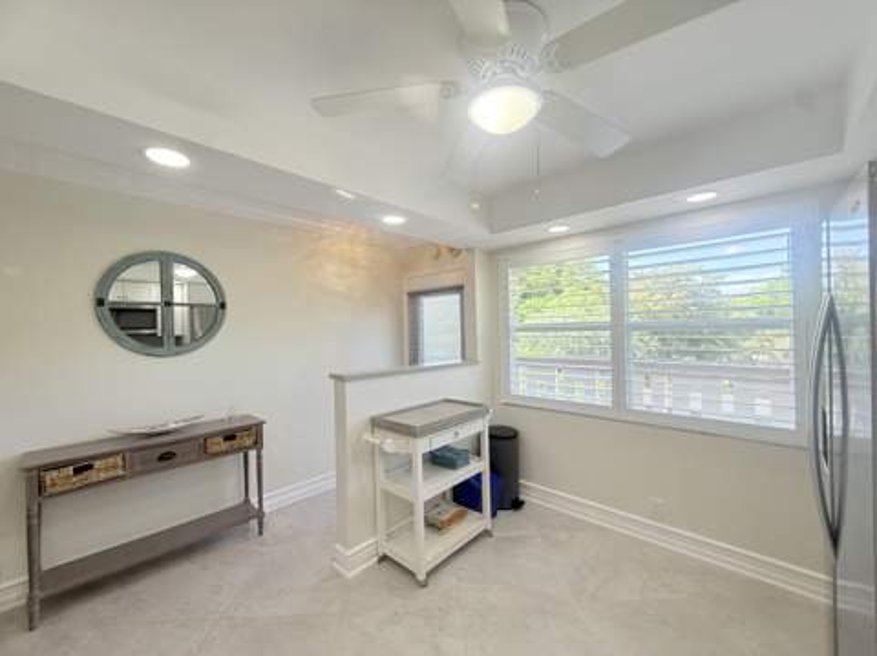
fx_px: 354
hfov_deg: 102.1
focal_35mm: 14
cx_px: 438
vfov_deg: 85.6
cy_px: 328
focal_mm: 2.22
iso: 64
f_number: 2.2
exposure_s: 1/120
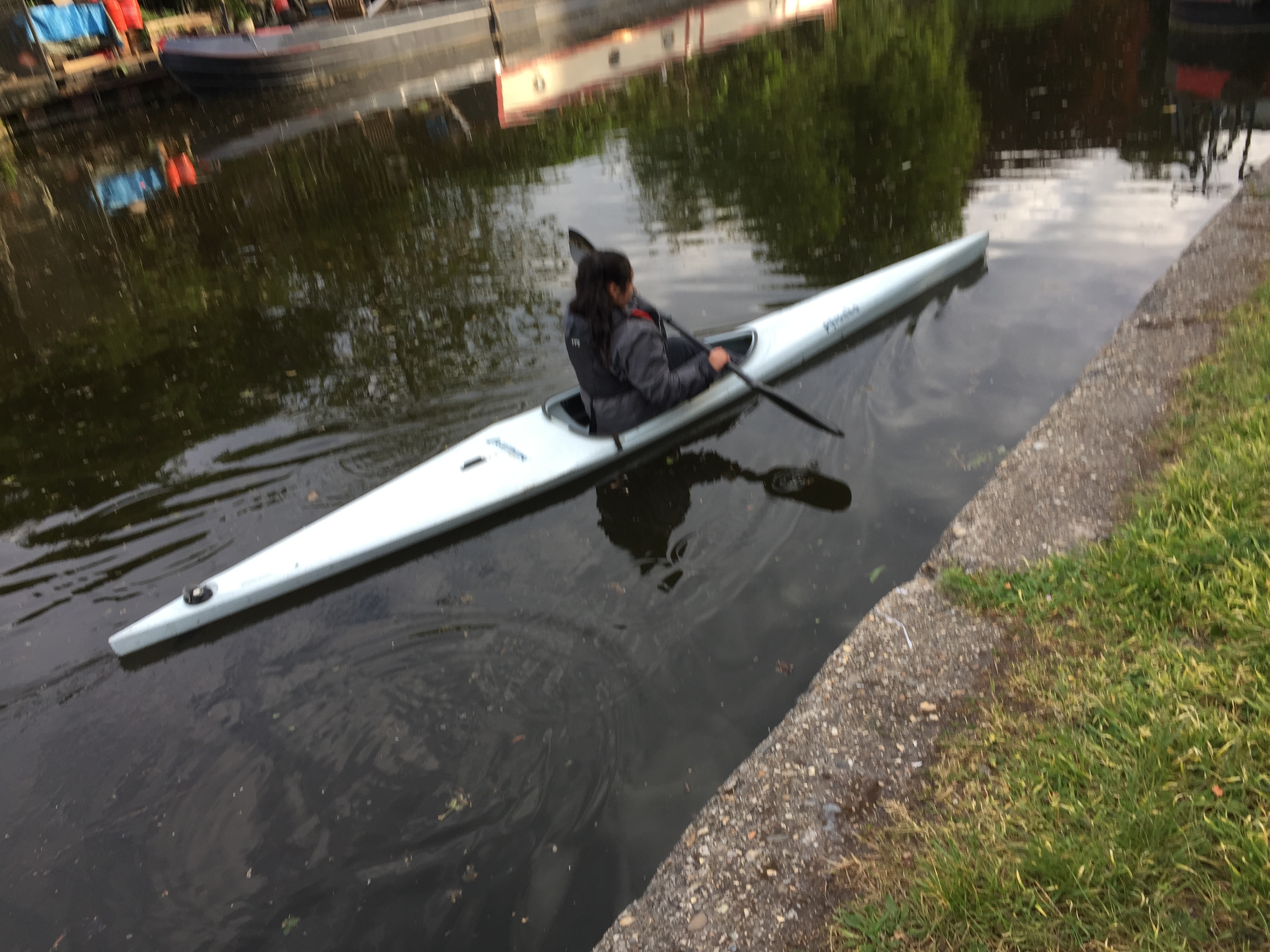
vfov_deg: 48.2
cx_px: 635
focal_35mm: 29
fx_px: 1064
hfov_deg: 61.7
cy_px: 476
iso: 32
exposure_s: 1/207
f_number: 2.2
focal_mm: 4.15
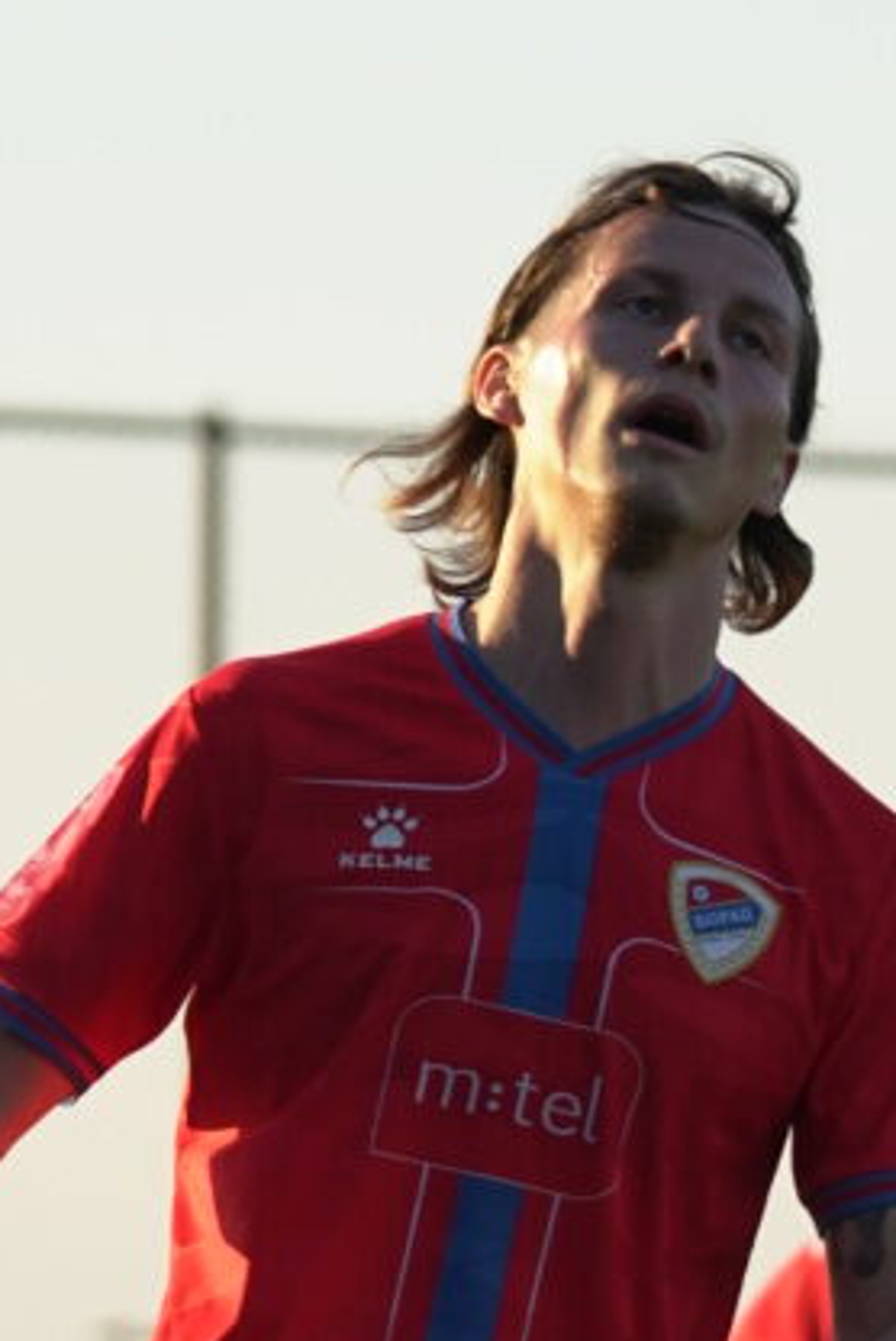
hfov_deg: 2.1
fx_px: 24168
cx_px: 780
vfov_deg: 3.2
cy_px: 1660
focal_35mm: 648
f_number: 5.6
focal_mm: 166.9
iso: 500
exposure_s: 1/1000
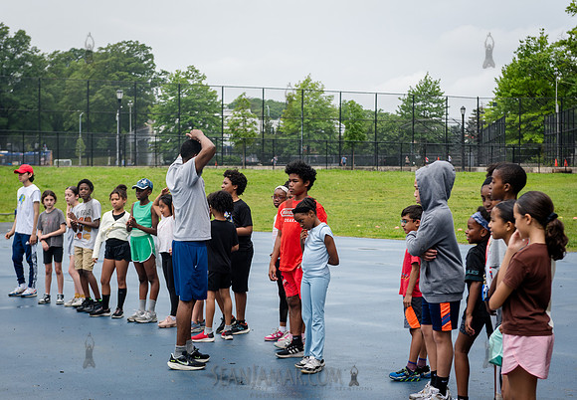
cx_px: 298
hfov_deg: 25.8
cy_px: 216
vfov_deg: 18.0
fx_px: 1259
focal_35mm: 78
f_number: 4.5
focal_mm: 70
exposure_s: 1/1600
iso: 400
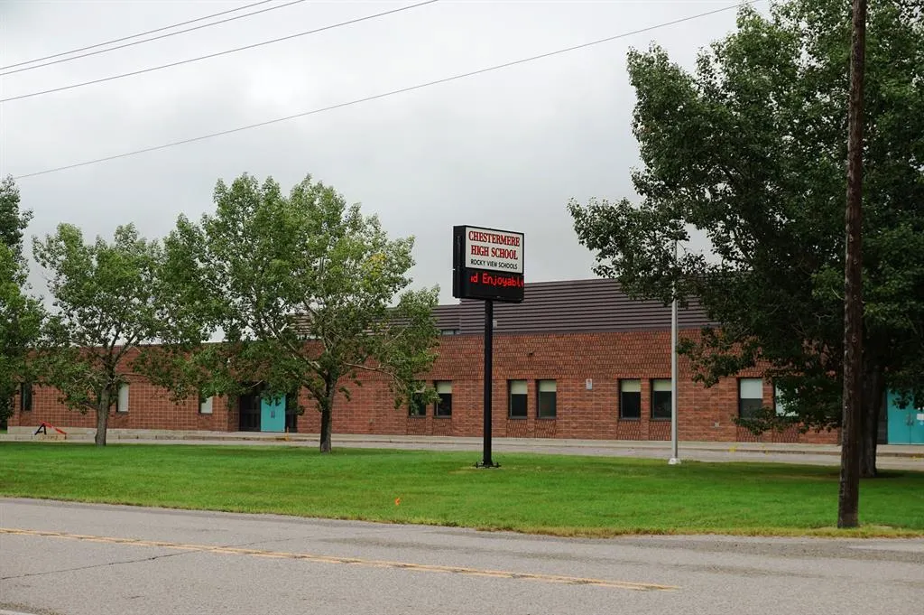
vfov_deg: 22.0
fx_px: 1577
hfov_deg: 32.7
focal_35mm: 62
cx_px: 462
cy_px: 308
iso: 100
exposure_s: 1/80
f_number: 9
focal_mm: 41
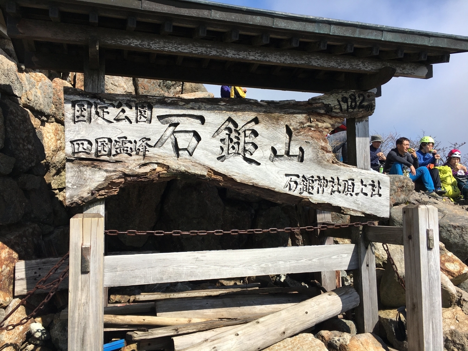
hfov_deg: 61.7
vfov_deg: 48.2
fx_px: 392
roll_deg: +0.4
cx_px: 234
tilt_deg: +4.2
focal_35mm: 29
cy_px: 176
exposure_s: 1/1603
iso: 25
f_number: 2.2
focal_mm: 4.15
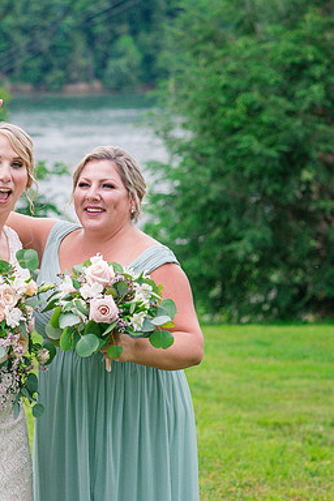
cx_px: 50
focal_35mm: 156
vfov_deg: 13.2
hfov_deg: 8.8
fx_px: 2171
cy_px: 197
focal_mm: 85
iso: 500
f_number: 3.5
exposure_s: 1/2000
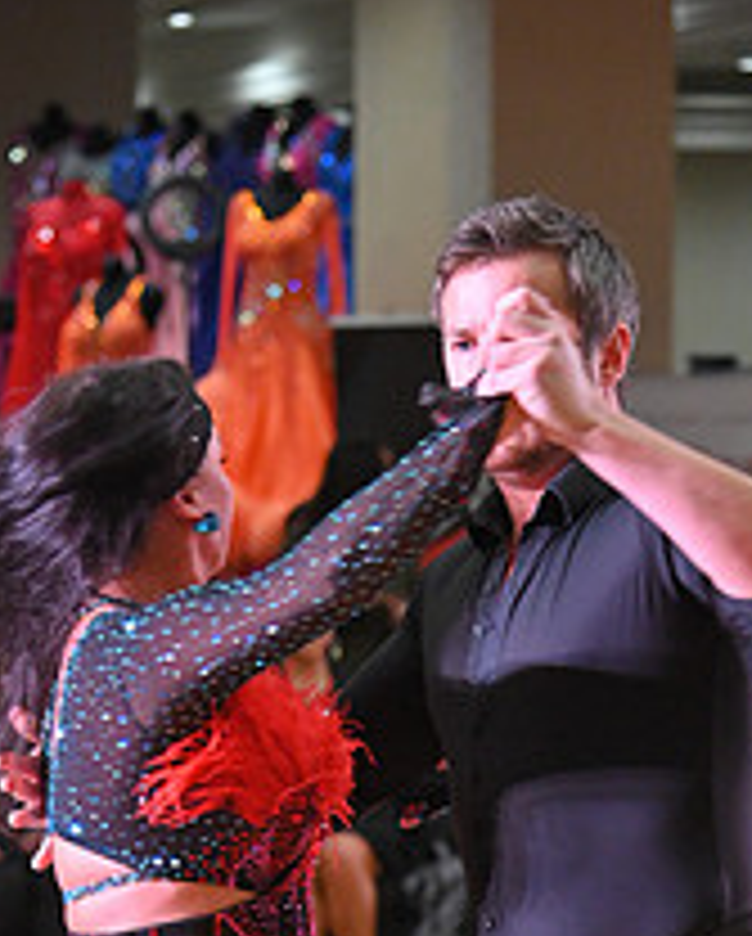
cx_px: 286
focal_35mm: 222
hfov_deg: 7.0
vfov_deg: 8.6
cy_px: 1188
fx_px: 6163
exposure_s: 1/320
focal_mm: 85
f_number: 4.5
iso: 2500
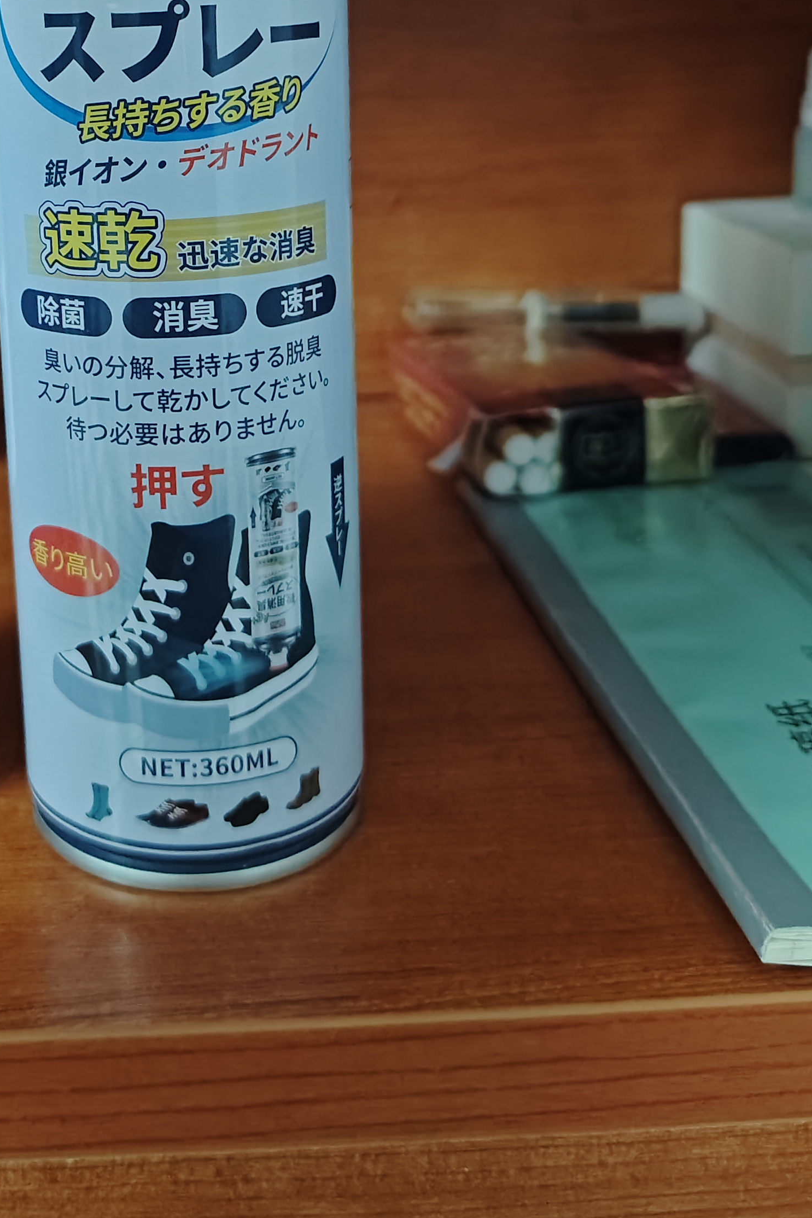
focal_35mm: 44
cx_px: 133
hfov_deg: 29.6
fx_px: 1488
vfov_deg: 42.6
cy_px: 255
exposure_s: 1/100
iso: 4773
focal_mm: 5.56
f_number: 1.88
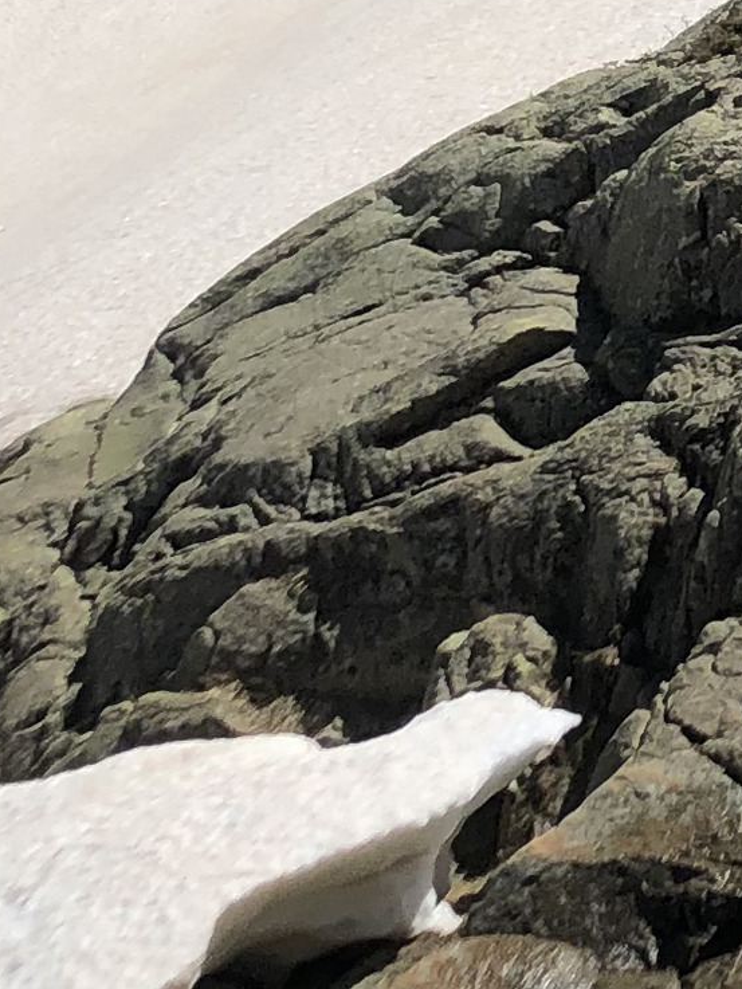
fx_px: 4343
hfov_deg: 9.5
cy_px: 46
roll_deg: -2.6
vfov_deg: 12.9
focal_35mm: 152
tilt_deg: -1.8
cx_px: 1119
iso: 20
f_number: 1.8
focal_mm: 4
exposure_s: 1/4367
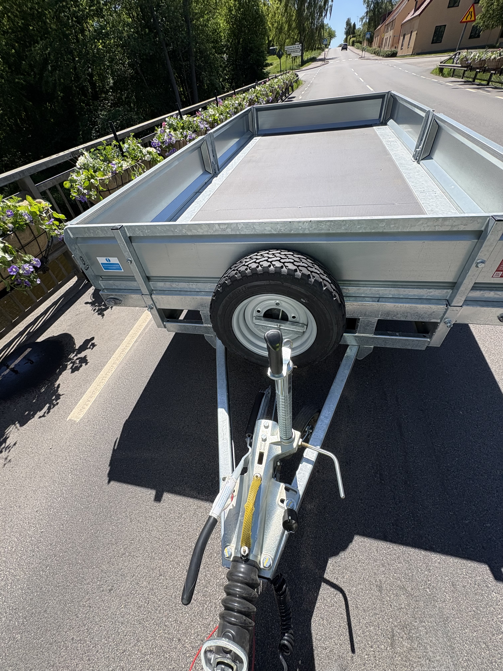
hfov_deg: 85.7
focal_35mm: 14
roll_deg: +7.4
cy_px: 336
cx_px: 252
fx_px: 271
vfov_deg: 102.1
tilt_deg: -43.6
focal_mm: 2.22
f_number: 2.2
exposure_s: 1/1110
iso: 64
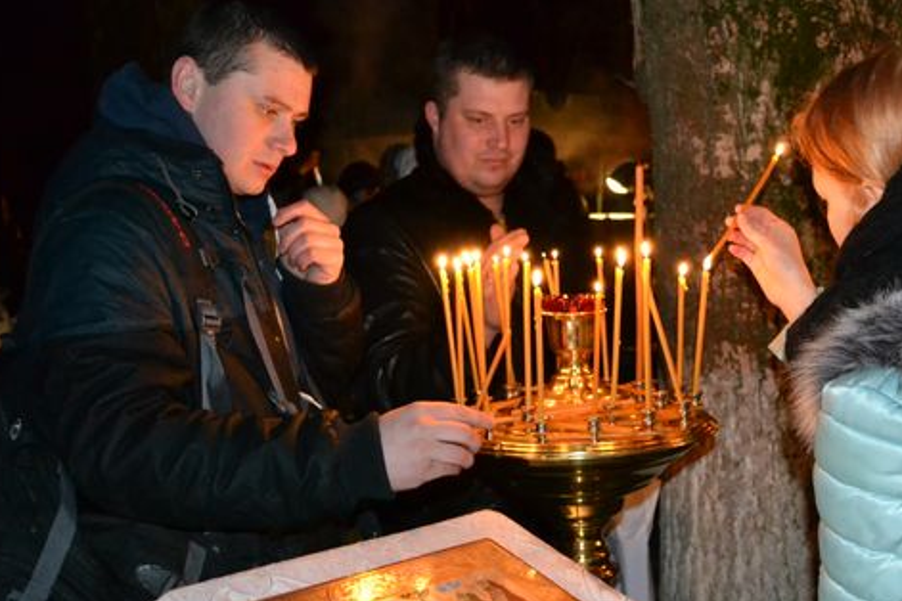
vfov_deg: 27.5
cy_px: 320
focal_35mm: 49
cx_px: 518
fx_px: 1228
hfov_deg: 40.2
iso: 3200
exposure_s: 1/60
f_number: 3.8
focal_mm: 22
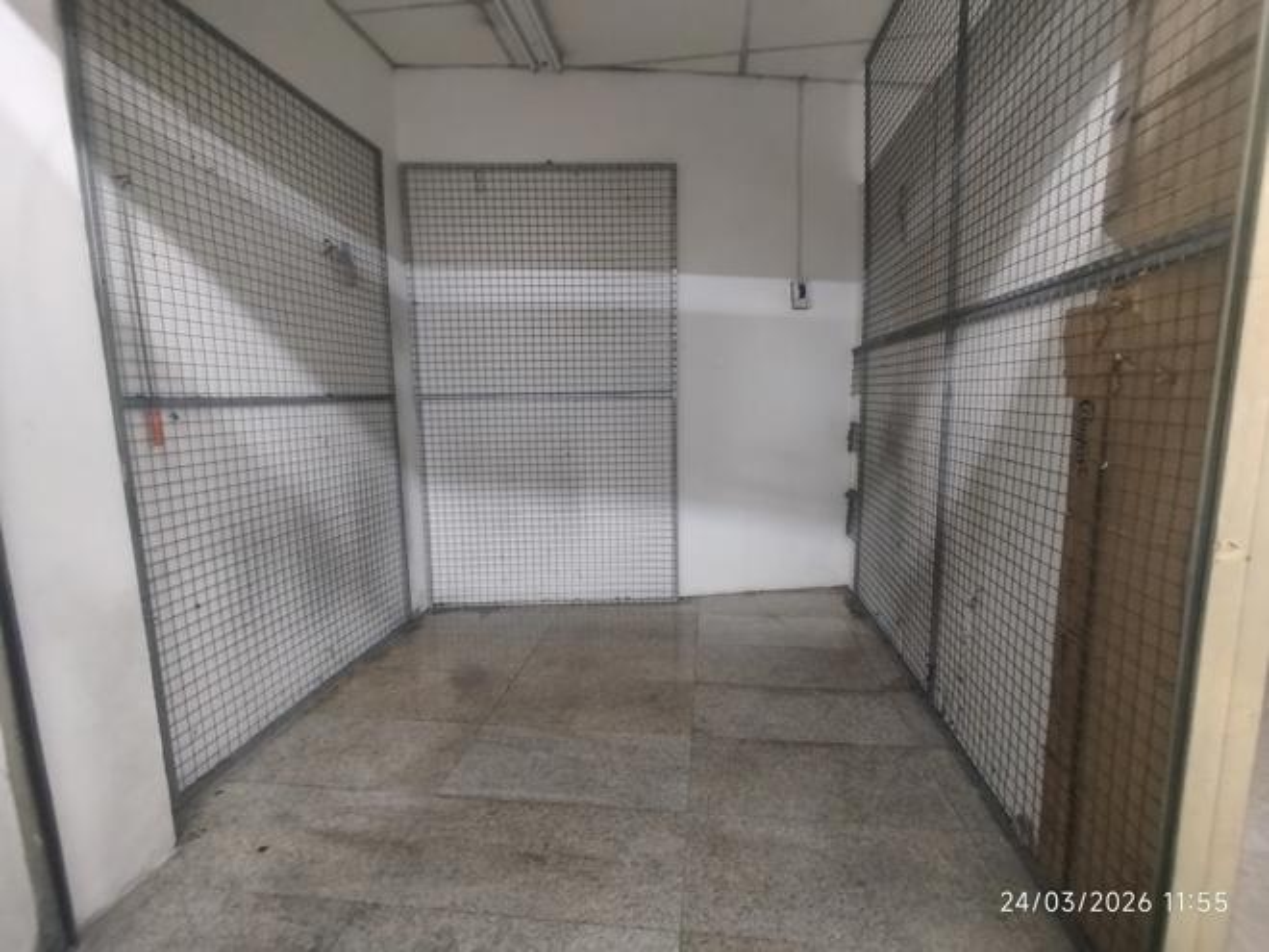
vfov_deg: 81.7
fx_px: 550
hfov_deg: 98.2
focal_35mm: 15
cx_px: 634
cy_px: 476
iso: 320
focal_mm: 1.65
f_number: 2.2
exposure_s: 1/20
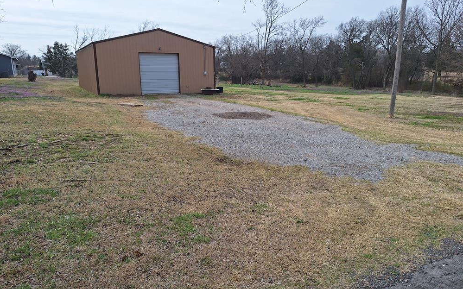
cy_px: 142
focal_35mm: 25
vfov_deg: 49.3
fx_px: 315
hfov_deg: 72.6
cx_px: 228
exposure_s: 1/4673
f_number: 1.8
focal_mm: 5.54
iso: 40
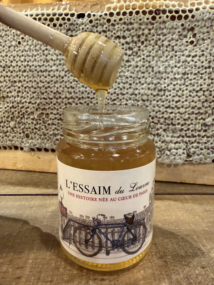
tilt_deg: -8.7
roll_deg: -0.9
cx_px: 107
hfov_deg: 56.8
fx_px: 198
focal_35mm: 24
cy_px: 142
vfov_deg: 71.6
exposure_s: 1/50
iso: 640
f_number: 2.2
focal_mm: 2.22
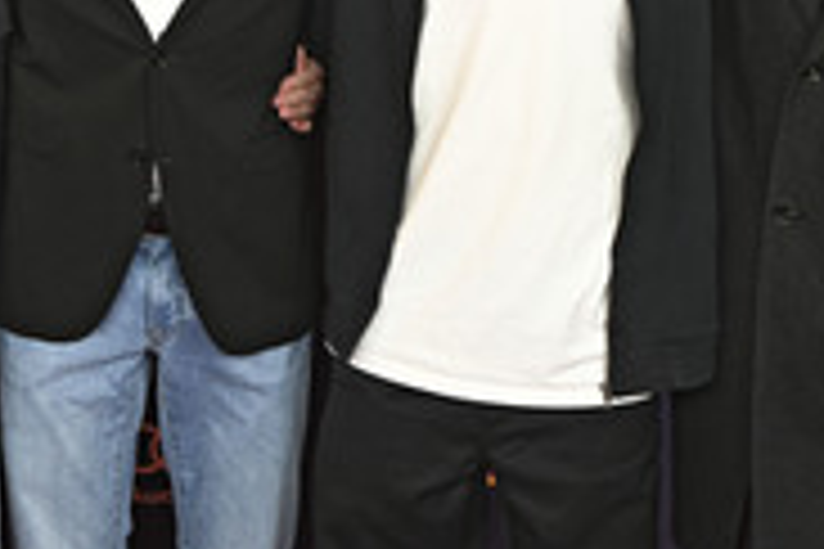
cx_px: 214
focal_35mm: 118
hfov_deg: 17.3
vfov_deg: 11.6
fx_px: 2701
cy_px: 94
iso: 1000
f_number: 5.6
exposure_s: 1/160
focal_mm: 48
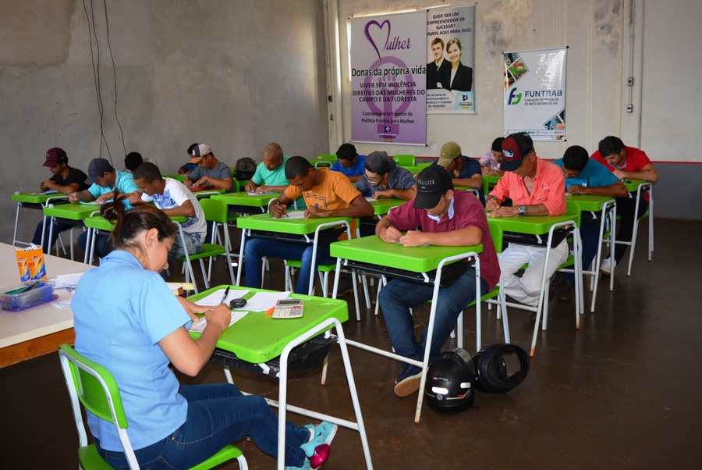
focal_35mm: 33
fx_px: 644
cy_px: 235
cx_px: 351
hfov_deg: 57.2
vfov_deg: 40.1
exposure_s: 1/60
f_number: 3.8
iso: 400
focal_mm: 22
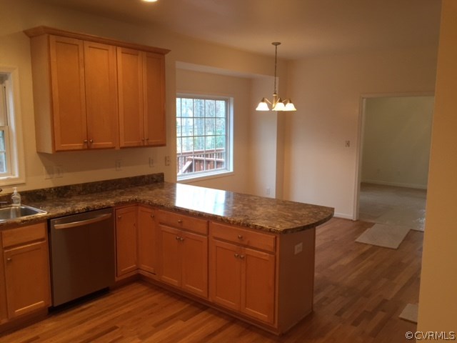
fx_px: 383
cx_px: 228
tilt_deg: -6.5
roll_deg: -0.8
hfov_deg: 61.7
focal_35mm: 29
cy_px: 172
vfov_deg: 48.2
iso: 100
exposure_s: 1/30
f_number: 2.2
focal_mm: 4.15
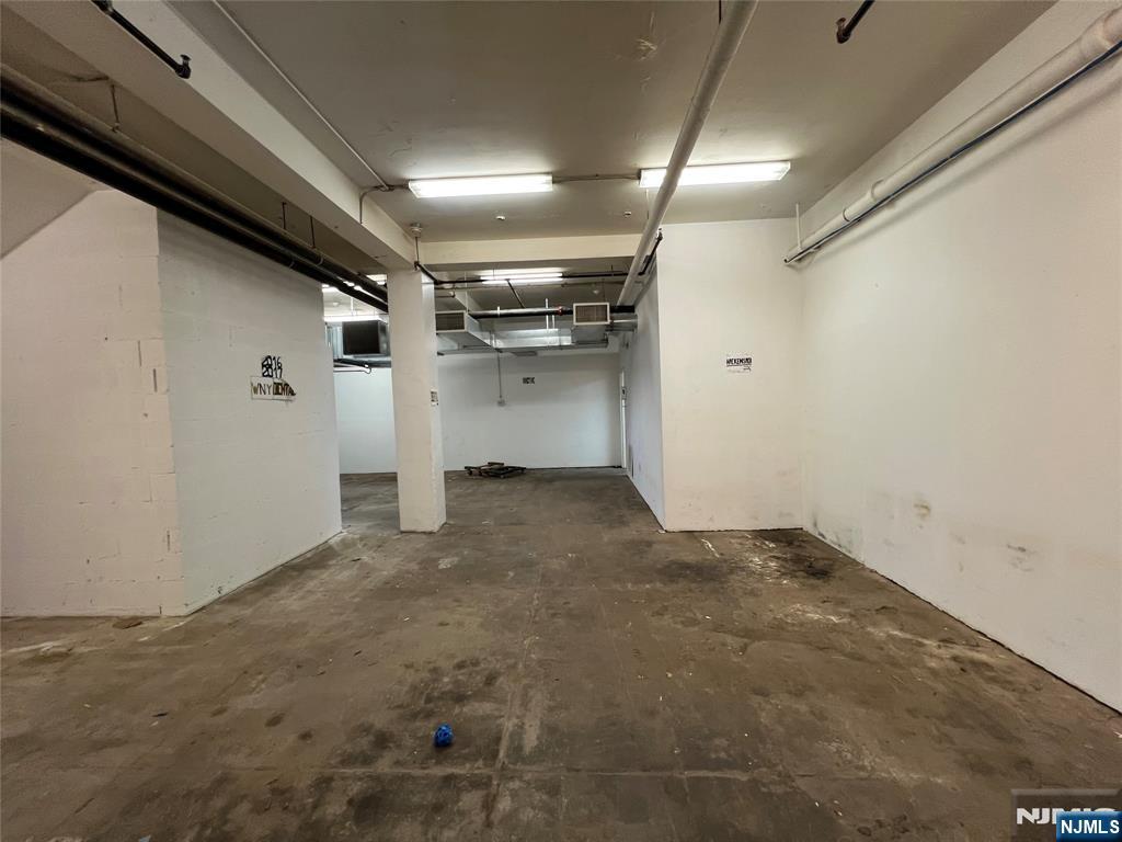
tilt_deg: -3.6
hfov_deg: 106.2
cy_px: 421
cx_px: 561
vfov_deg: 89.9
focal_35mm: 13
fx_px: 421
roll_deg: +2.4
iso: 160
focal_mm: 1.57
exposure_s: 1/60
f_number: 1.8
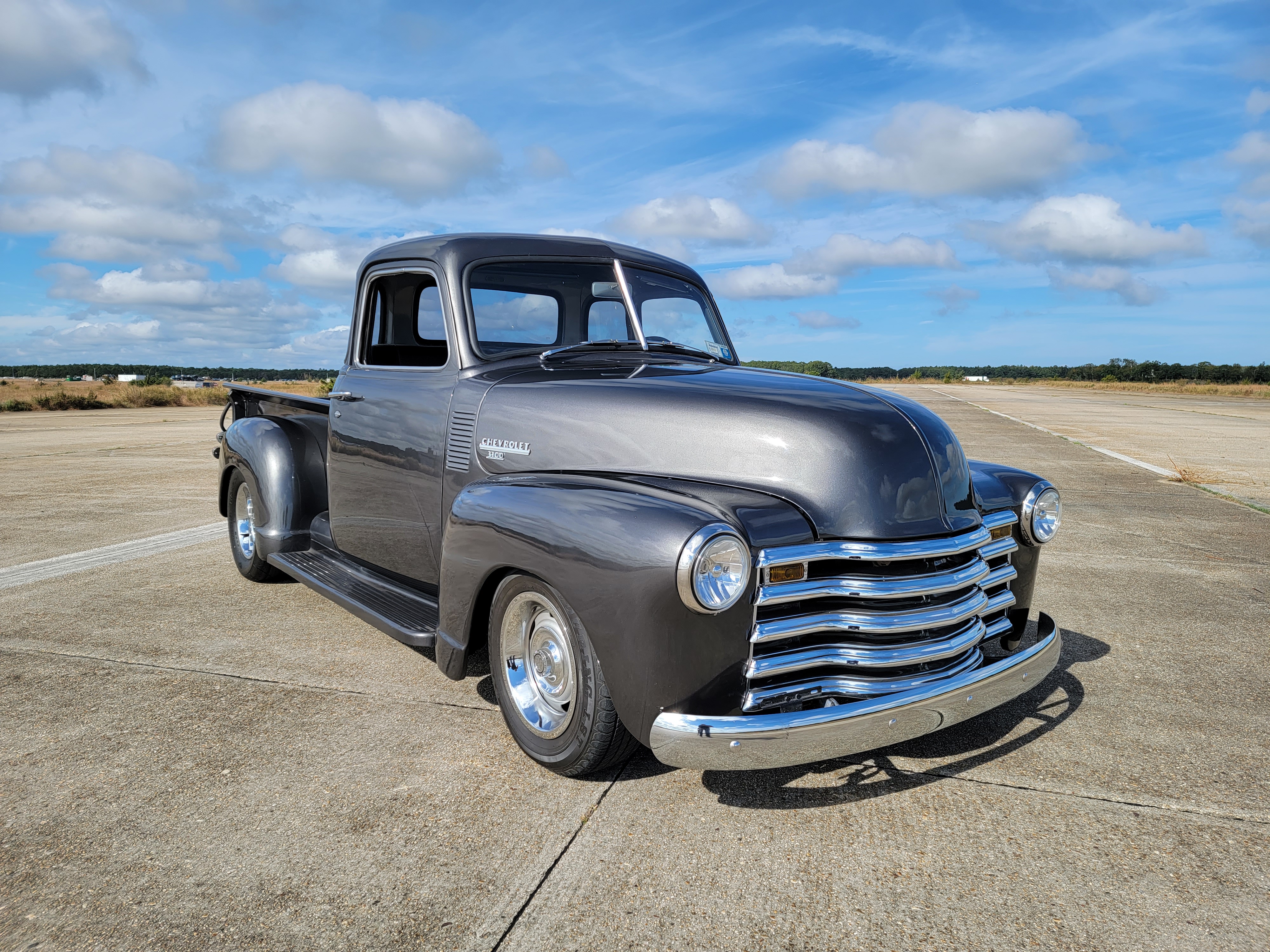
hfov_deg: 71.6
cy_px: 476
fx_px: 881
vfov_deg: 56.8
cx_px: 635
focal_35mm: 24
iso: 16
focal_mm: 6.7
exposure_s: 1/1075
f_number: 1.8
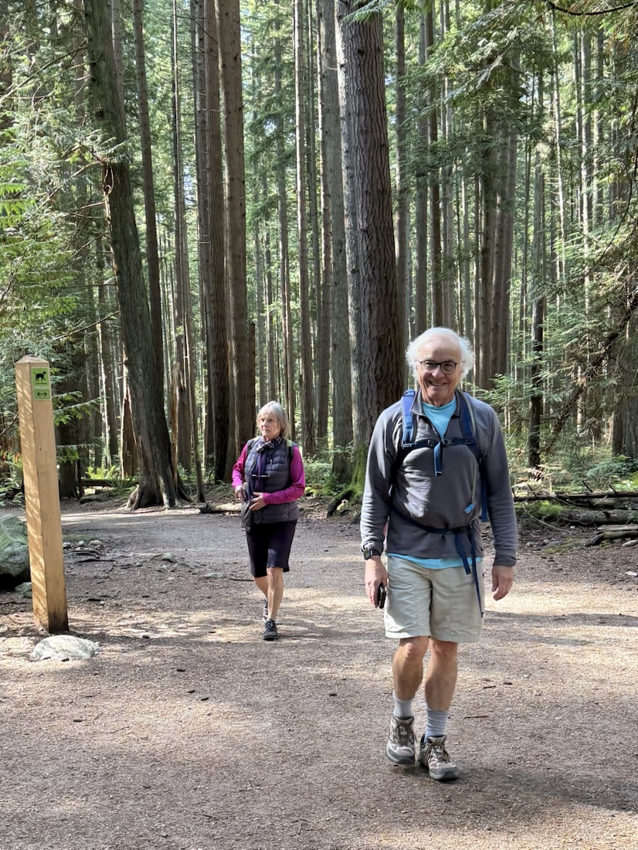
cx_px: 319
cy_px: 425
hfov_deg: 56.9
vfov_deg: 71.6
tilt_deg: -6.4
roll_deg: +1.2
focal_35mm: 24
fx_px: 589
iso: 200
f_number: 1.78
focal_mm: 6.76
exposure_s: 1/110
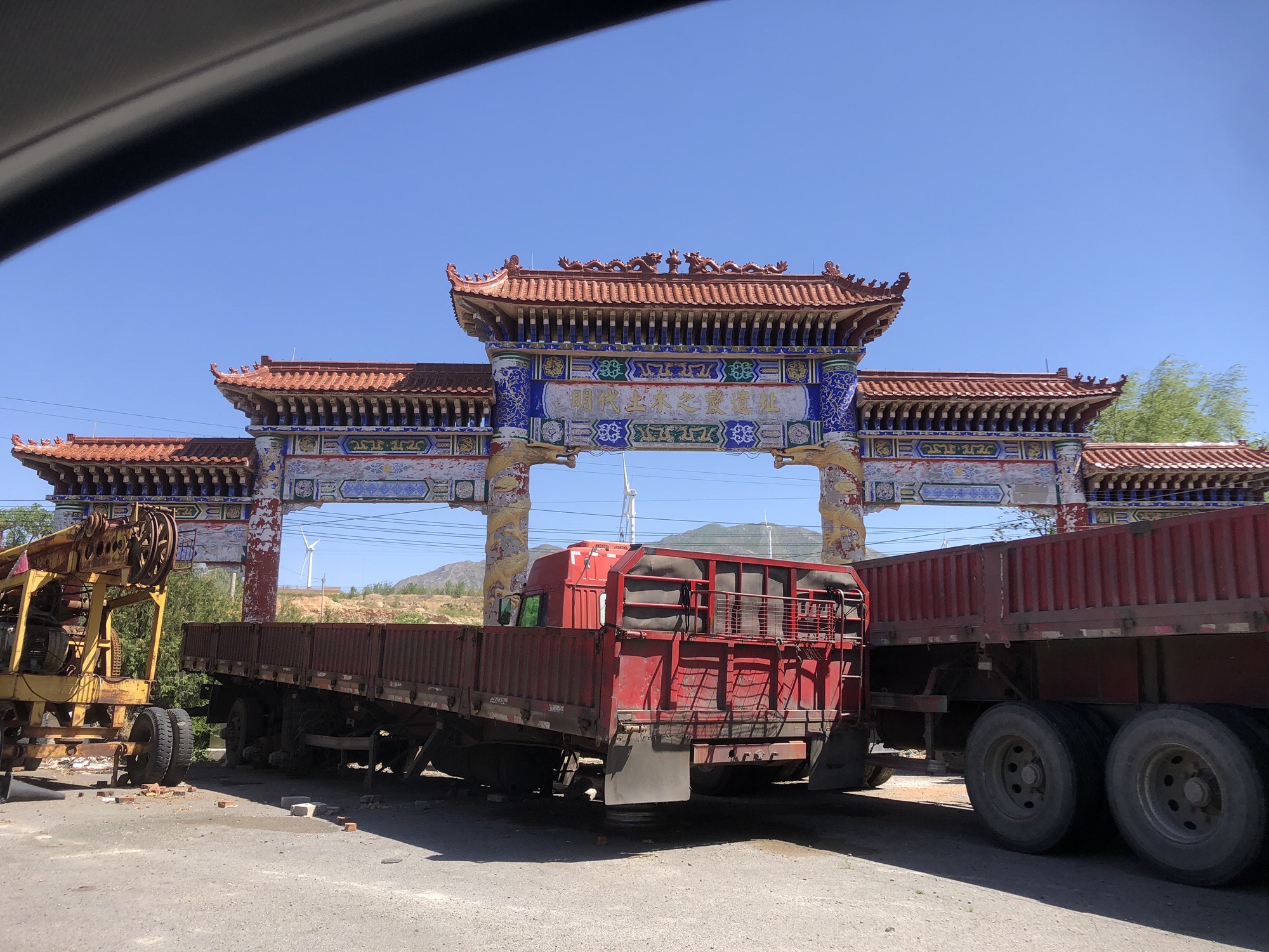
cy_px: 476
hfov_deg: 63.4
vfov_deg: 49.7
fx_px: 1026
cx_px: 634
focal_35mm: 28
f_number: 1.8
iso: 20
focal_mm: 3.99
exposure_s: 1/1143
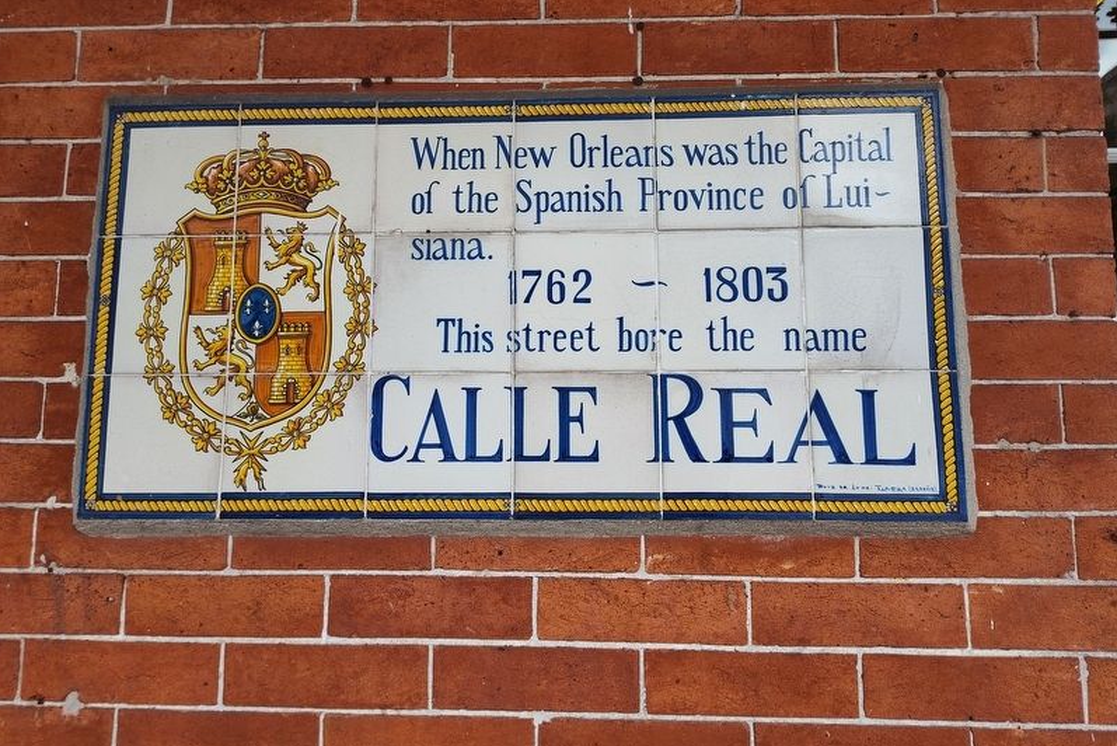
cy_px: 345
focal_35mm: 24
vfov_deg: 53.1
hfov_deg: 73.7
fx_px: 745
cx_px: 559
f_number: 1.8
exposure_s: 1/120
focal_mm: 5.56
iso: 107
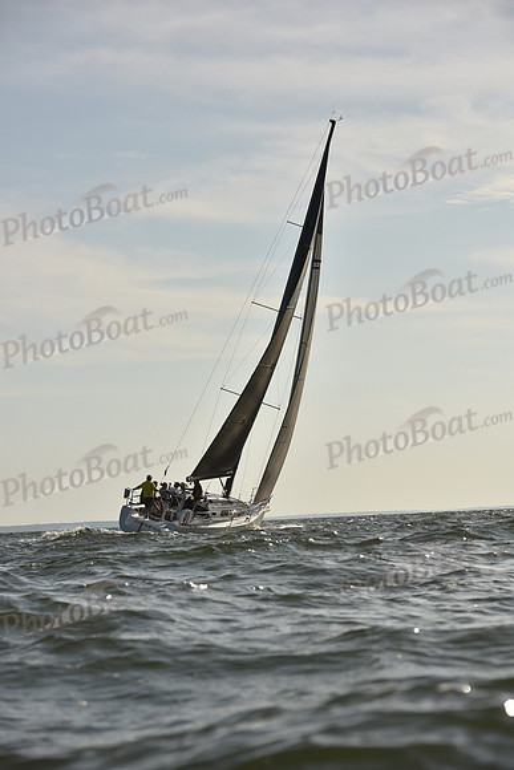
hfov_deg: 14.4
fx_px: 2033
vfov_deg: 21.5
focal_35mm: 95
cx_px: 257
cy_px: 385
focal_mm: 95
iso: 250
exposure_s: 1/1250
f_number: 5.6
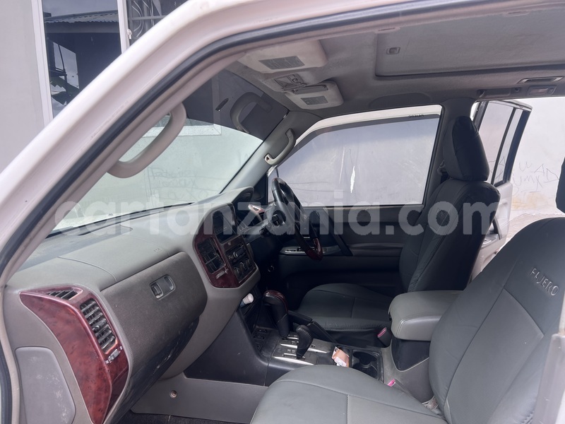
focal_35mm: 26
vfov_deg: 53.1
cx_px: 282
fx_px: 424
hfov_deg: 67.3
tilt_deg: -8.1
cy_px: 212
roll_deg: +1.9
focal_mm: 5.7
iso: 50
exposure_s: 1/327
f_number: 1.5
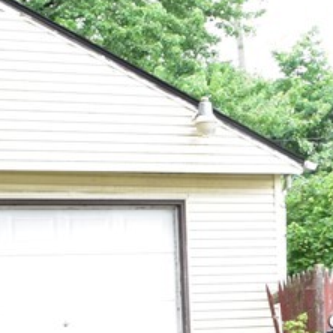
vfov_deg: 15.0
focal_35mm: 112
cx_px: 279
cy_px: 405
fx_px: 1219
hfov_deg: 15.4
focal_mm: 18
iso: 400
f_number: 10
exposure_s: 1/200
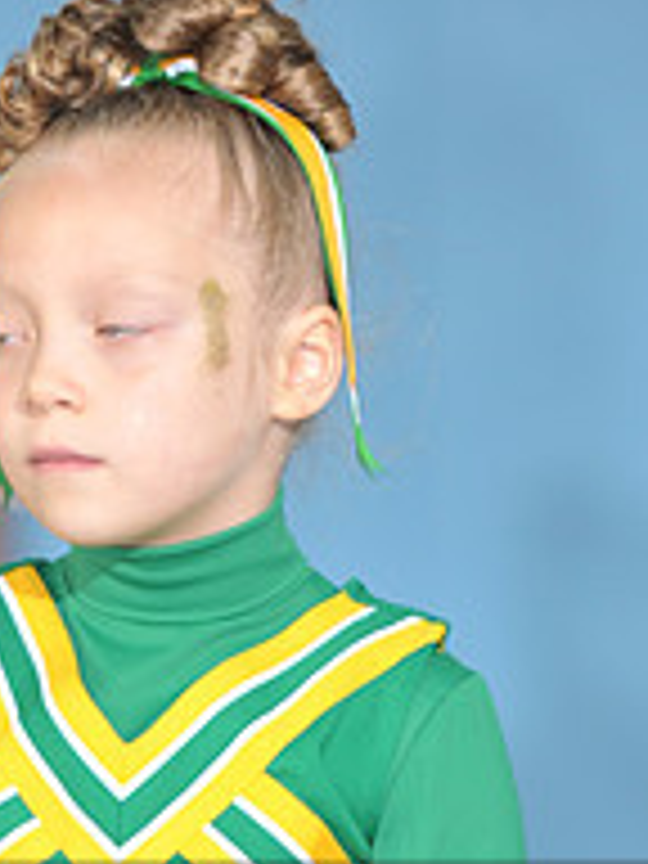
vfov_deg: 3.4
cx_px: 162
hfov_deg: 2.6
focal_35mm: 581
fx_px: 14502
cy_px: 1076
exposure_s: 1/100
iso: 500
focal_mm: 200
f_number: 2.8
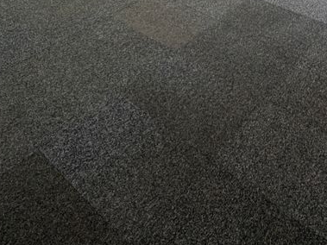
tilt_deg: -22.3
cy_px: -48
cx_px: 66
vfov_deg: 30.1
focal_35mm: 41
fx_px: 387
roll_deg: +0.2
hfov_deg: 43.7
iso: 160
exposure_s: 1/100
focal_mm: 2.22
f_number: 2.2
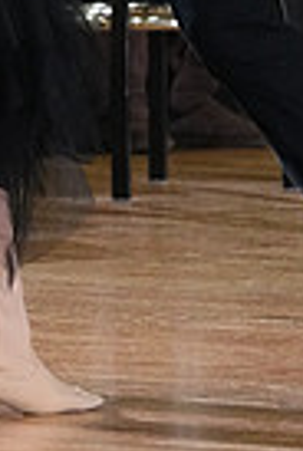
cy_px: -323
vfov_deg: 2.4
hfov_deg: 1.6
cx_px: -25
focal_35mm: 845
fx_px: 10614
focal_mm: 200
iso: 6400
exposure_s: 1/320
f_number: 5.6
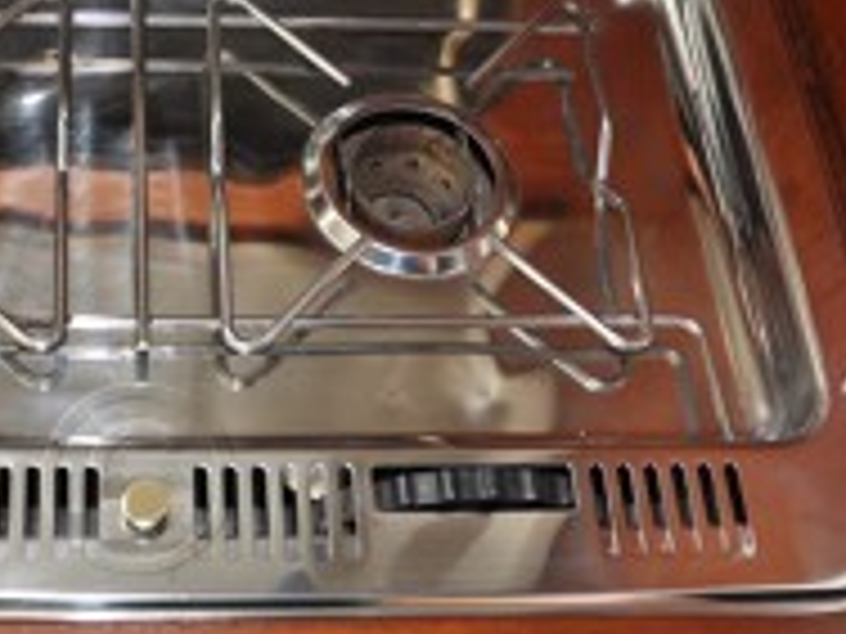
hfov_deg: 32.1
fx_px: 1417
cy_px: 189
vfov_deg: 25.0
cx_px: 140
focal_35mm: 58
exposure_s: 1/125
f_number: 3.5
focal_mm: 18
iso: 400
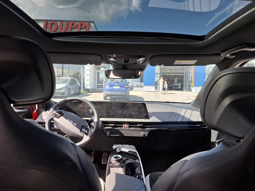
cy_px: 96
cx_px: 128
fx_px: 169
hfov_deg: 73.9
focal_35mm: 23
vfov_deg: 58.9
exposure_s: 1/280
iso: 50
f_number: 1.8
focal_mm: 5.54
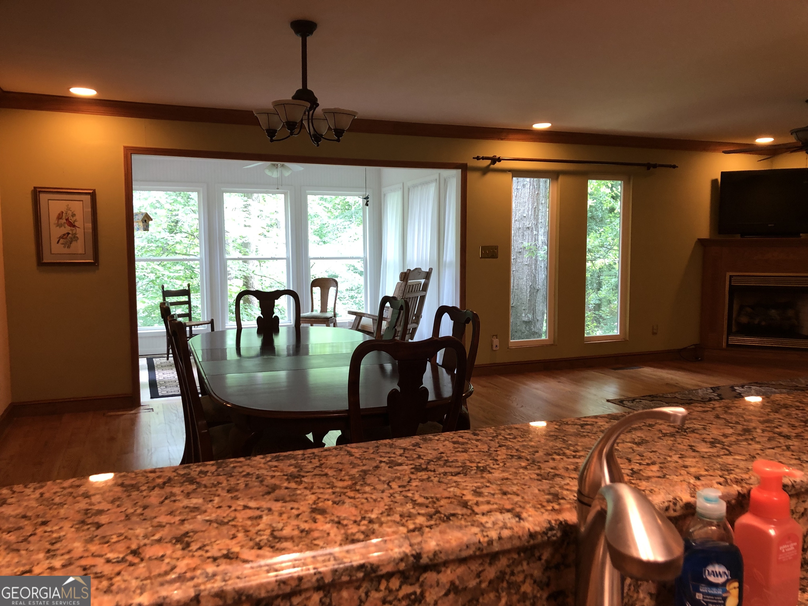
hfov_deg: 63.4
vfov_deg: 49.7
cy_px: 303
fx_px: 654
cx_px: 404
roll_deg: -0.2
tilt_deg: -6.7
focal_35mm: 28
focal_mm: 3.99
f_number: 1.8
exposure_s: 1/15
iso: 40
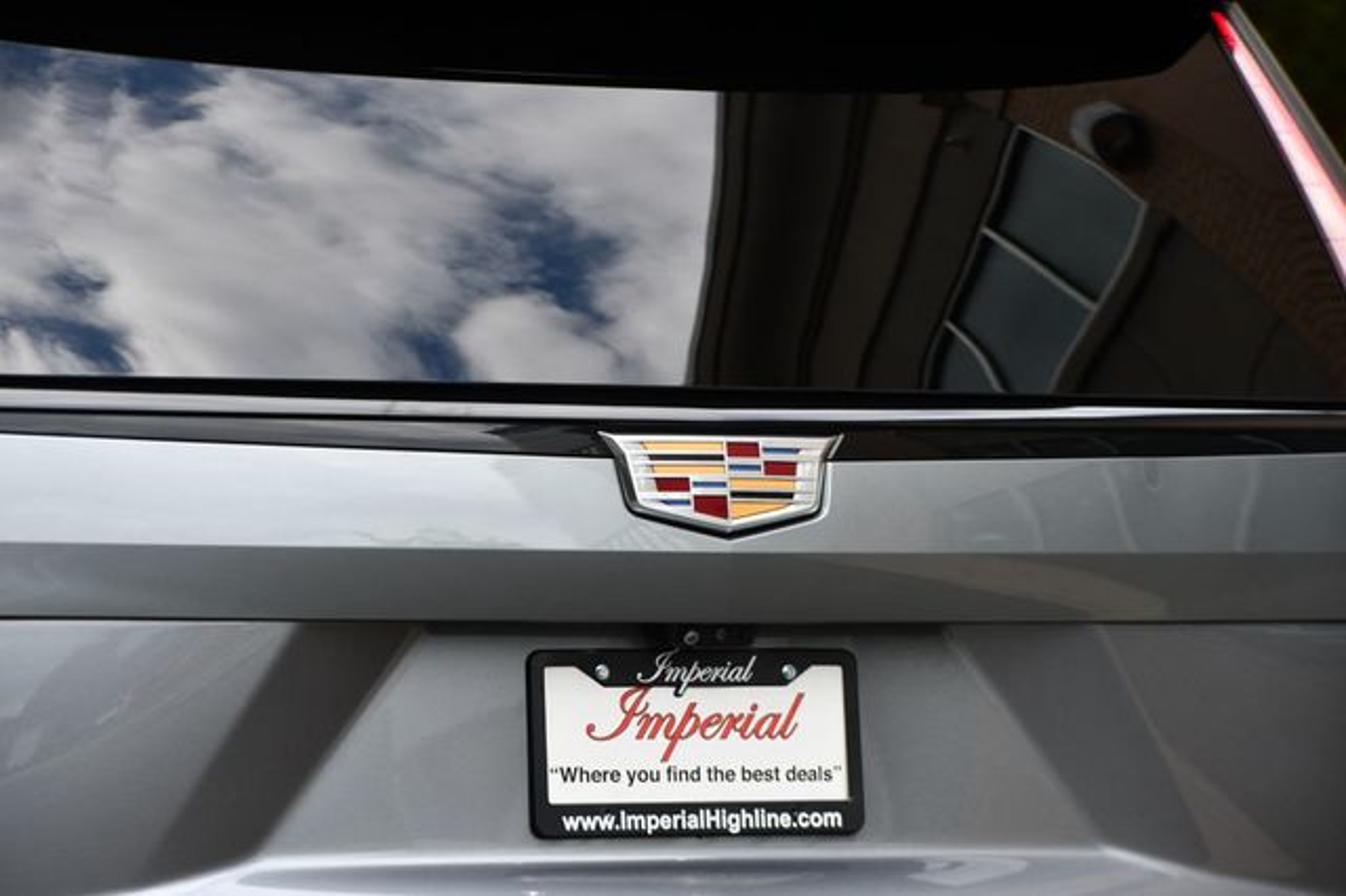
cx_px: 673
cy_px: 448
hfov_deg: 11.8
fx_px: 6502
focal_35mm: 174
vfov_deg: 7.9
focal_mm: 116
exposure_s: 1/250
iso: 200
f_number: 5.6
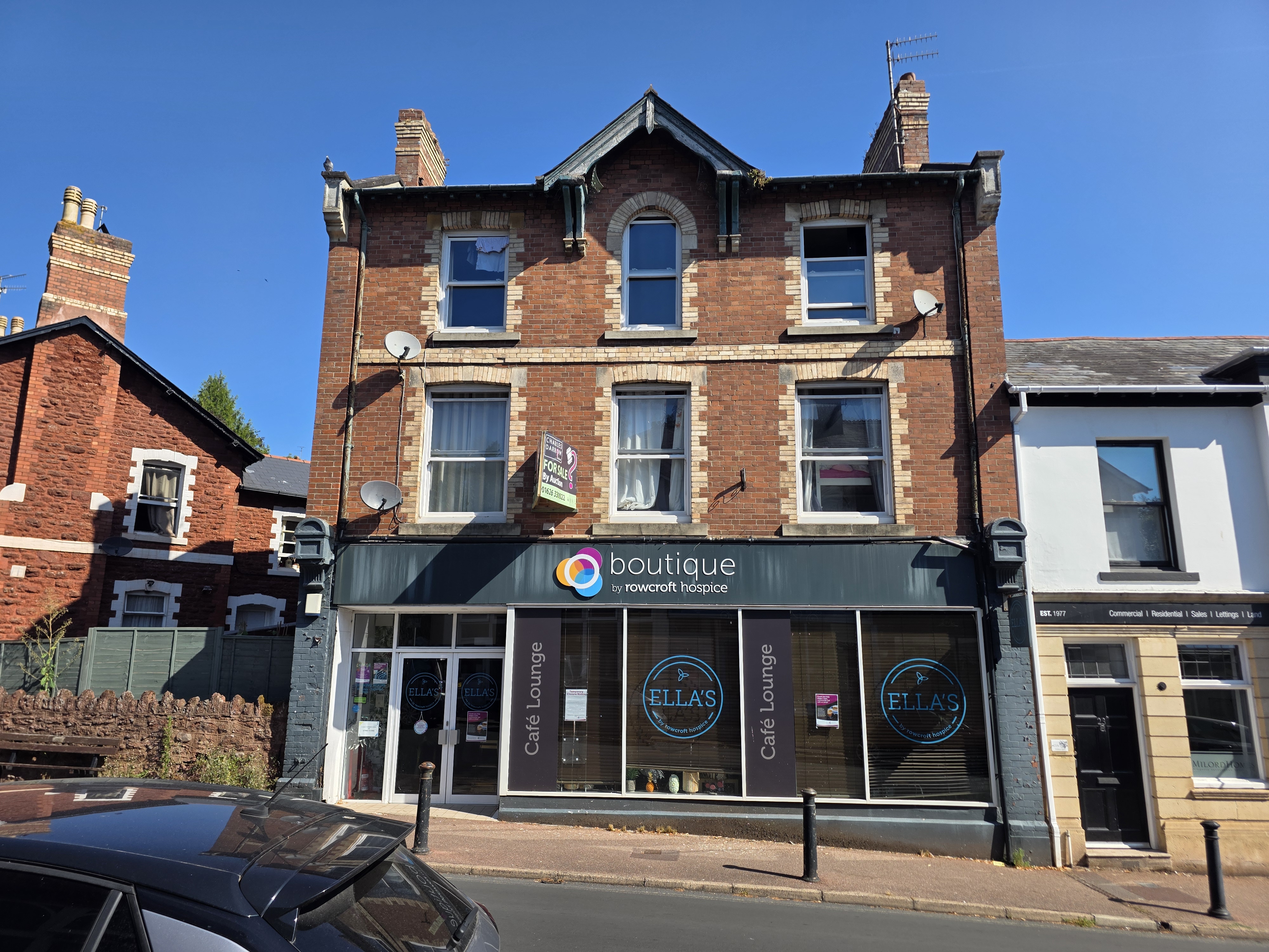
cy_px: 476
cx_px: 634
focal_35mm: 23
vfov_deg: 58.9
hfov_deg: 73.9
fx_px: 843
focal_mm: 6.3
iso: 80
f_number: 1.7
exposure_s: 1/3972
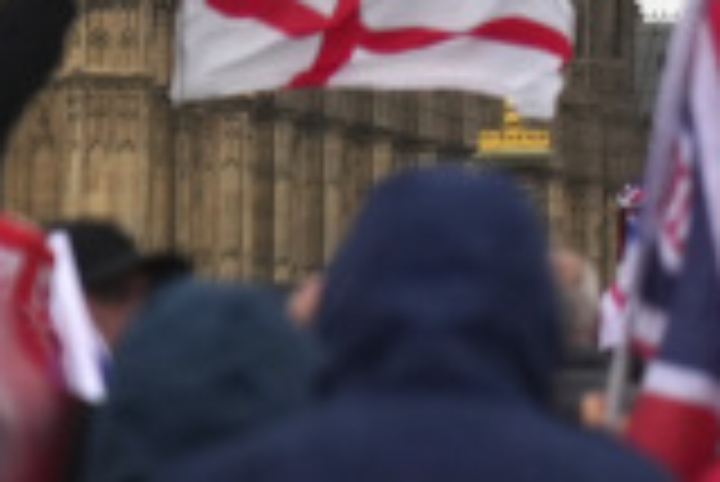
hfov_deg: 3.9
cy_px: -788
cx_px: 1786
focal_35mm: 525
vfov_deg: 2.6
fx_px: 10509
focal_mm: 70
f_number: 2.8
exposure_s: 1/3200
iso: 640
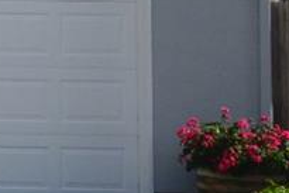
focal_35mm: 263
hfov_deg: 6.8
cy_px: -121
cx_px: -678
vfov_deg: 5.2
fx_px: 2113
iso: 400
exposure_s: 1/400
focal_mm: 24
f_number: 11
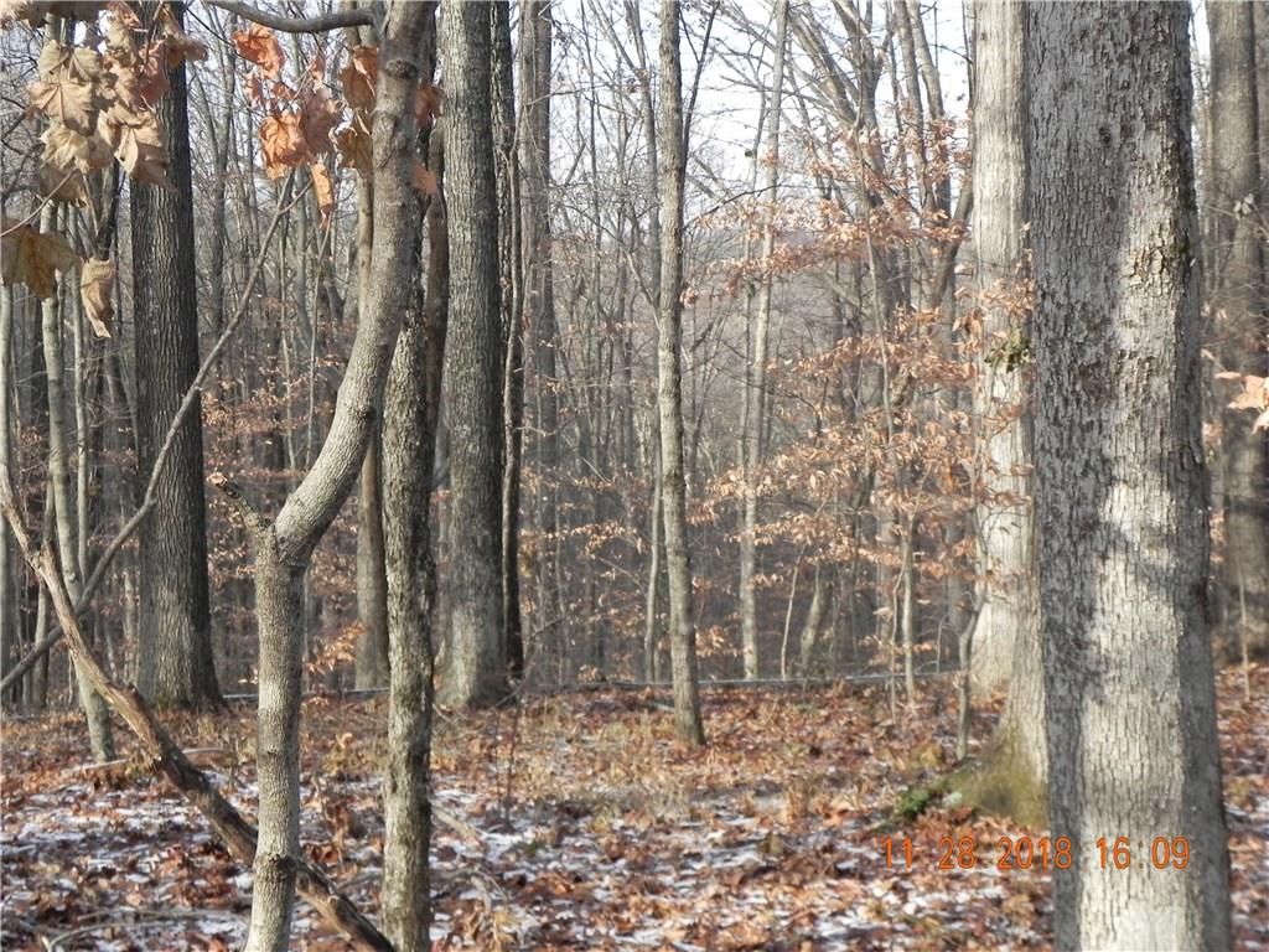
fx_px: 2420
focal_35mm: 66
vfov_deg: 22.3
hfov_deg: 29.4
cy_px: 476
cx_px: 634
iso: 160
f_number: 5
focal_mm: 11.8
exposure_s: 1/162
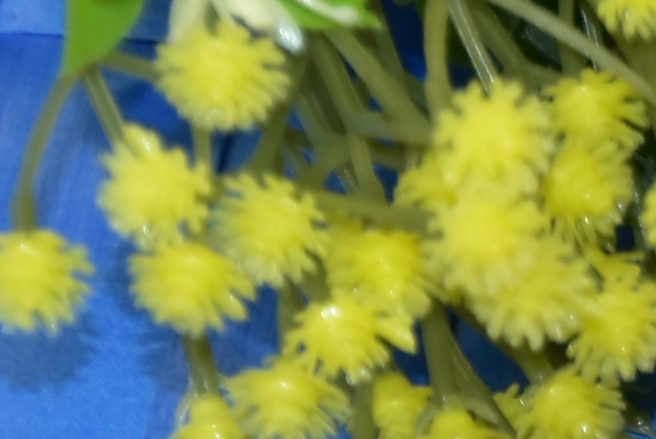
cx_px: 1387
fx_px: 8663
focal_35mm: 475
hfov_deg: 4.3
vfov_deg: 2.9
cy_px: 779
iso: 400
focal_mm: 70
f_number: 5.6
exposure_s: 1/60
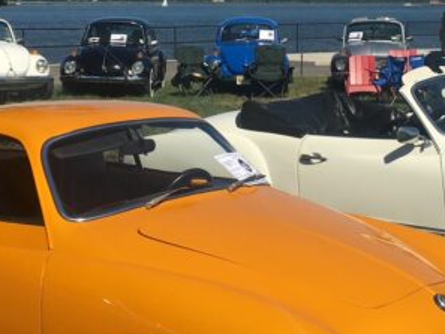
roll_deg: -0.8
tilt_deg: -4.5
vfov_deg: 18.8
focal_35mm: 78
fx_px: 1003
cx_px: 270
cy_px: 97
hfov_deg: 25.0
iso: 25
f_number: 2.2
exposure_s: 1/2747
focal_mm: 4.15
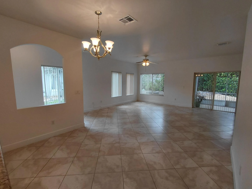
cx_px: 126
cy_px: 94
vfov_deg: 78.1
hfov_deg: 94.5
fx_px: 116
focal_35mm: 16
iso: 50
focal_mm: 1.64
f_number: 2.2
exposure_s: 1/60
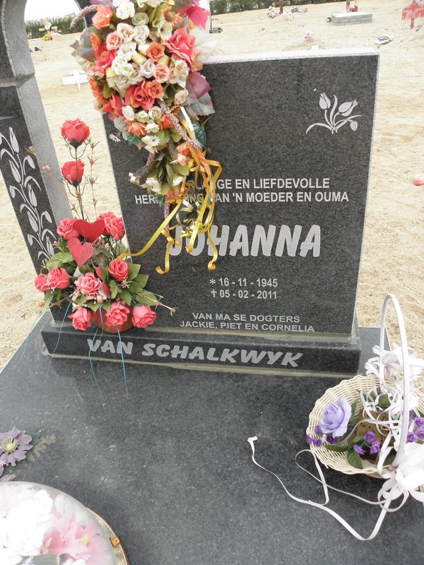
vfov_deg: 67.3
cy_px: 282
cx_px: 212
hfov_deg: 53.1
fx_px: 425
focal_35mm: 26
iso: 64
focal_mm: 4.6
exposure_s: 1/60
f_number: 2.8
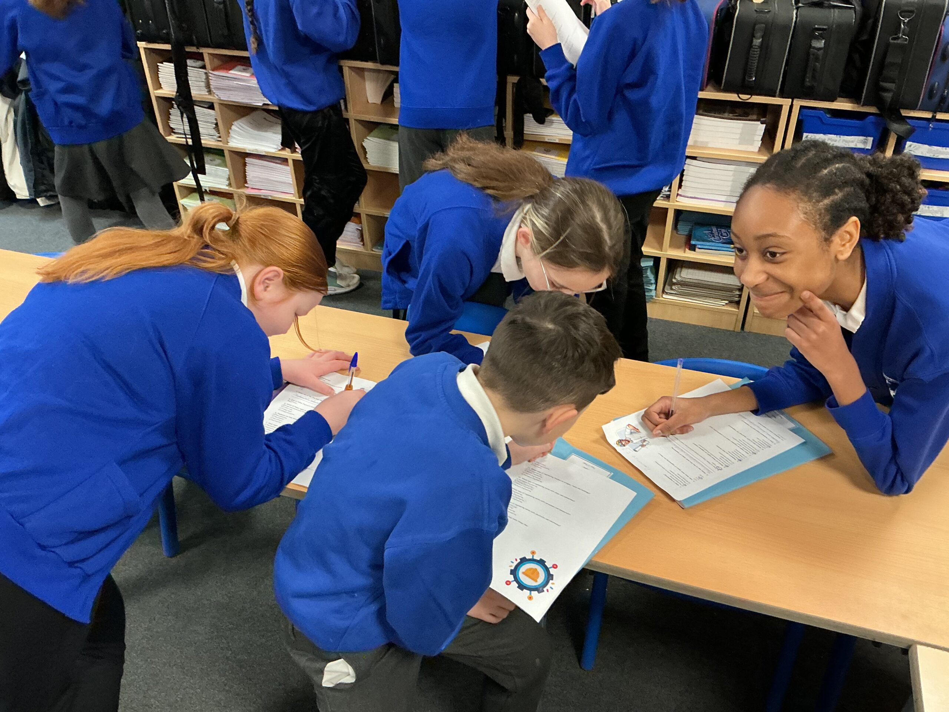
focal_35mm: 29
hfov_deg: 61.7
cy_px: 356
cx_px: 474
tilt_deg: -37.5
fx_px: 795
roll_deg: +0.7
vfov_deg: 48.2
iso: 200
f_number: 1.8
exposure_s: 1/60
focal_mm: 3
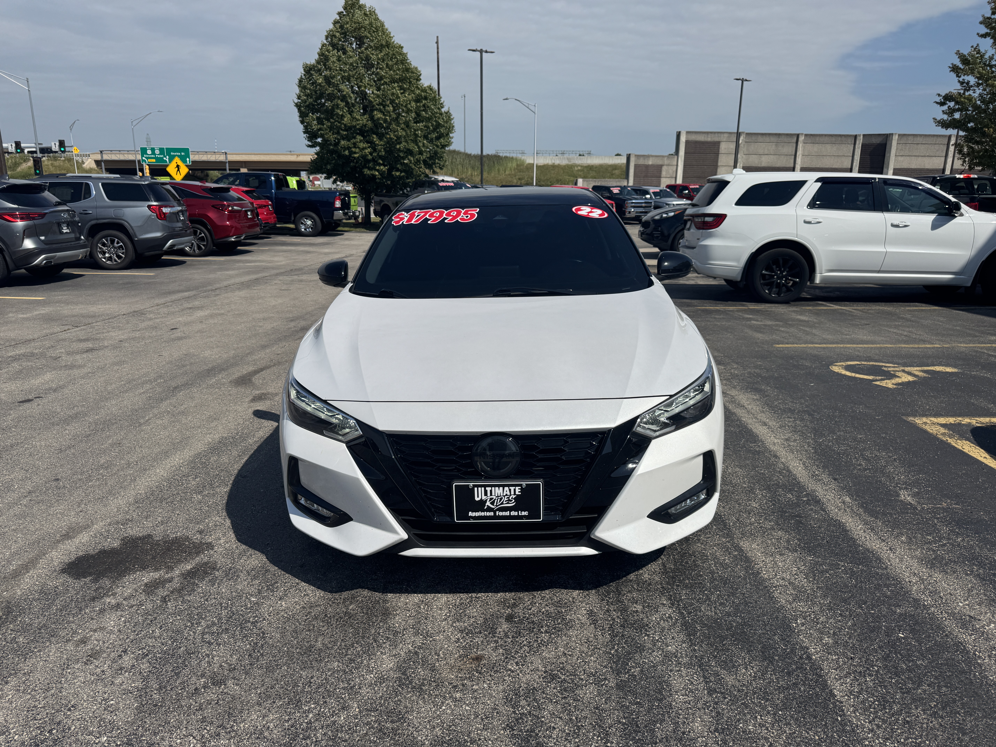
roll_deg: -1.0
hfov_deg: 71.6
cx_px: 498
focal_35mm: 24
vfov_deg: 56.8
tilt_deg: -16.1
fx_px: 691
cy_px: 374
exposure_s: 1/9009
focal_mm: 6.76
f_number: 1.78
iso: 80
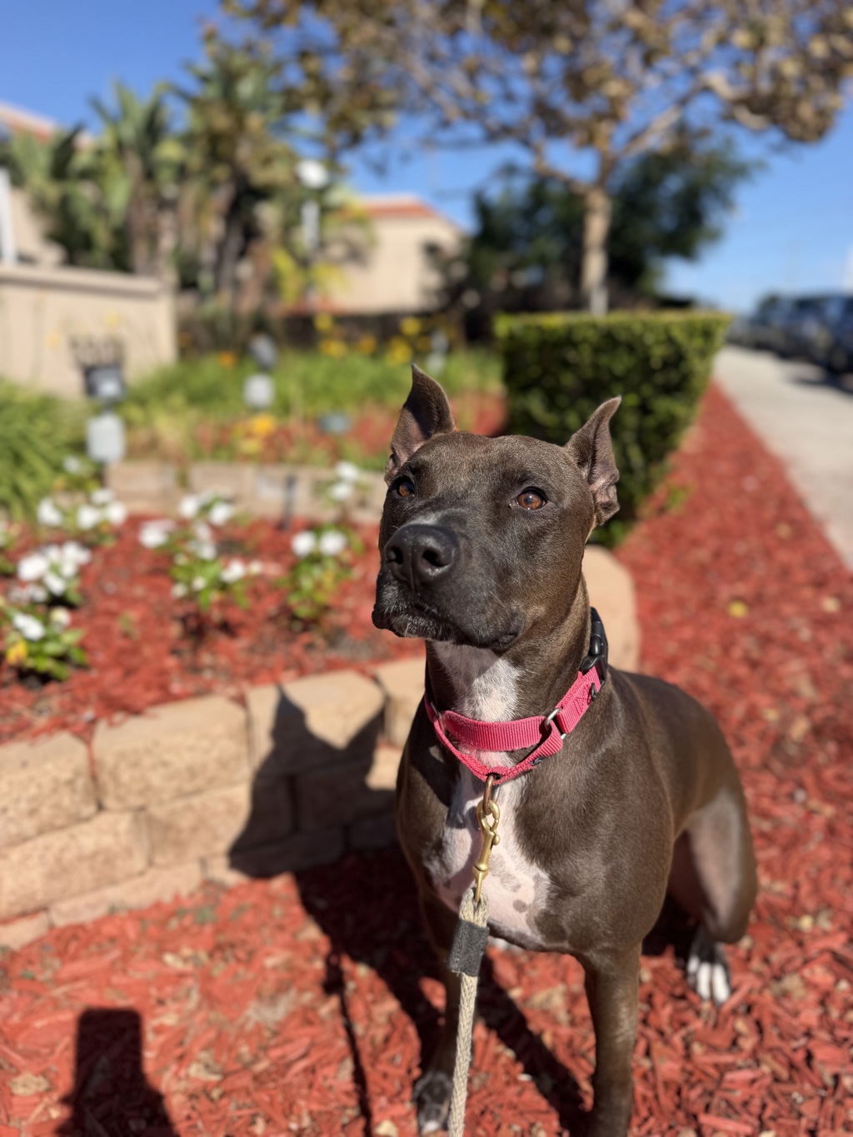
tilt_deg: -20.2
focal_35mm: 24
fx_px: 788
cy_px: 568
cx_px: 426
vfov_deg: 71.6
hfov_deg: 56.8
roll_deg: +2.2
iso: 80
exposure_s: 1/4167
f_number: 1.78
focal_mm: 6.76
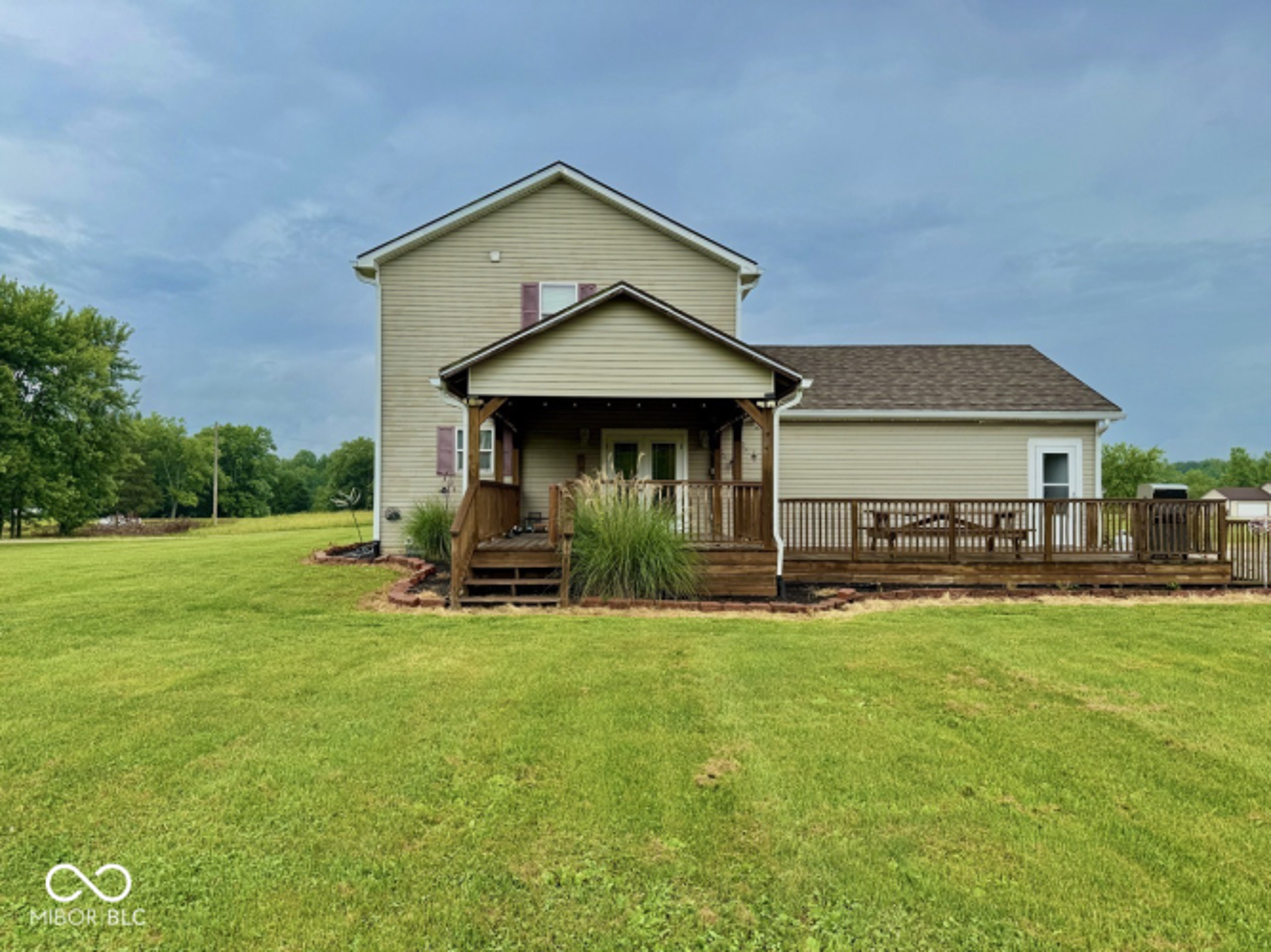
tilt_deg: +1.6
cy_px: 476
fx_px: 881
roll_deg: -0.4
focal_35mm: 24
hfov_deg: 71.6
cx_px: 636
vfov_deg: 56.8
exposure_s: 1/2232
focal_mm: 6.76
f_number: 1.78
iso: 80
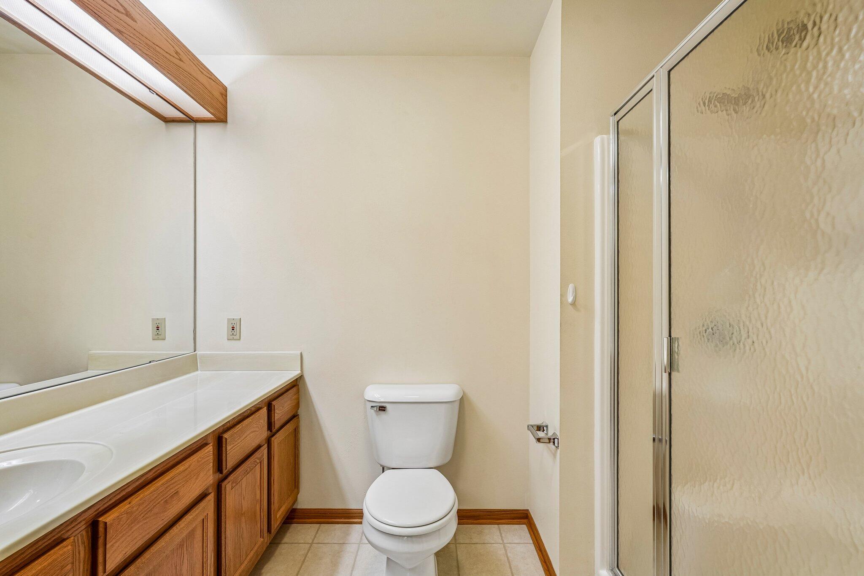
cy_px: 288
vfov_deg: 73.7
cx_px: 432
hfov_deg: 96.7
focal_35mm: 16
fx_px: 384
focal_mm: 16
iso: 400
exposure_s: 1/5
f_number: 8
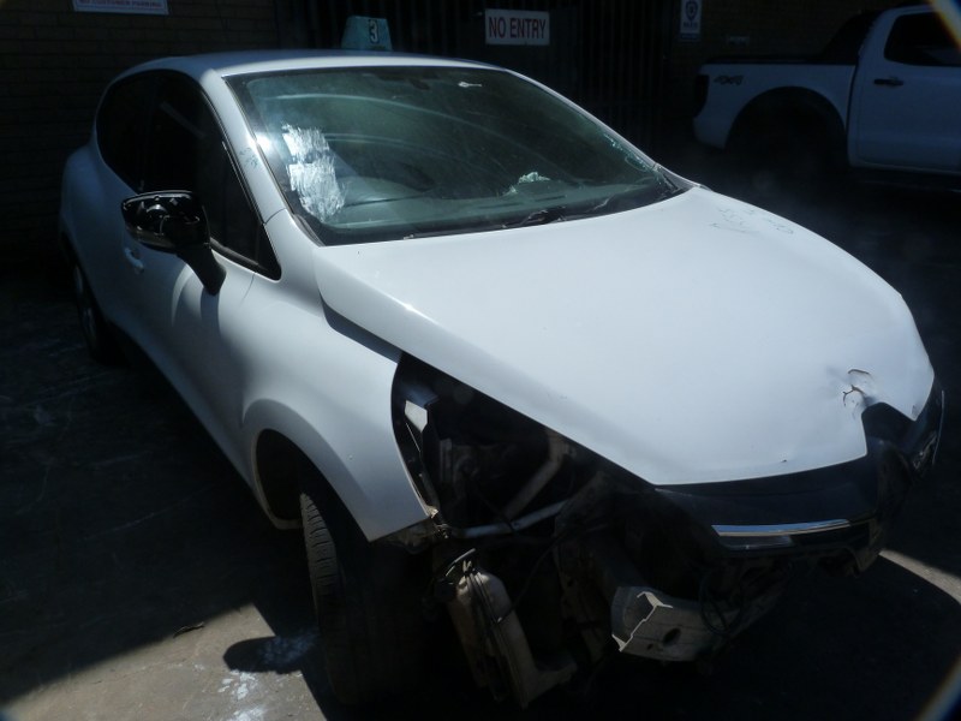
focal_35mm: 25
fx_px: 694
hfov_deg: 69.4
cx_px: 480
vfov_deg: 54.9
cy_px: 360
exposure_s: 1/640
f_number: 5.6
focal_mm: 4.5
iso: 125
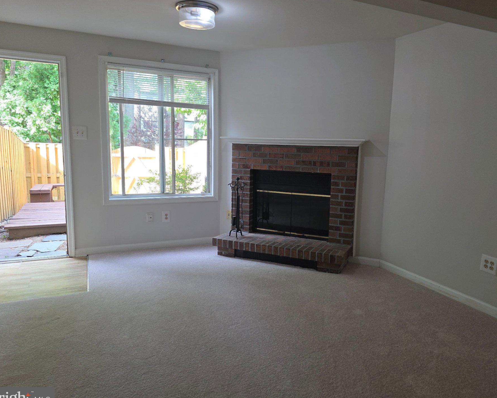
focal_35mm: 26
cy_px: 194
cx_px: 272
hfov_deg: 65.9
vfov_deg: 54.9
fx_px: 383
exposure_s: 1/120
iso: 80
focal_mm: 6.3
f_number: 1.7
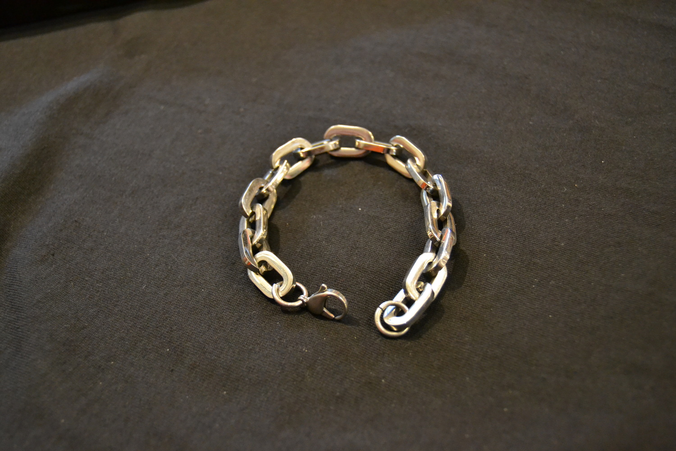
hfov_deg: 49.6
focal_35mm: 39
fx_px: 732
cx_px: 338
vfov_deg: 34.2
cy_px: 226
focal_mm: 26
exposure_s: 1/60
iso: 2800
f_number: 4
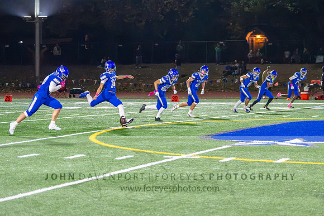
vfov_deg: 10.9
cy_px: 58
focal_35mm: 126
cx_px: 224
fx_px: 1134
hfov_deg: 16.2
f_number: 2.8
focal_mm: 86
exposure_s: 1/1000
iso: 18000
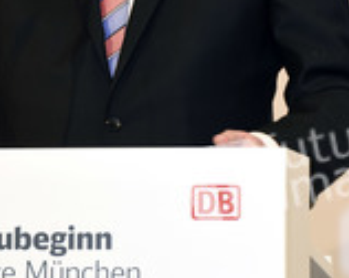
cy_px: 62
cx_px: 97
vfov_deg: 5.4
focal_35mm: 285
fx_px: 2940
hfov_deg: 6.8
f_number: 6.3
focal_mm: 80
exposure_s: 1/160
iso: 500
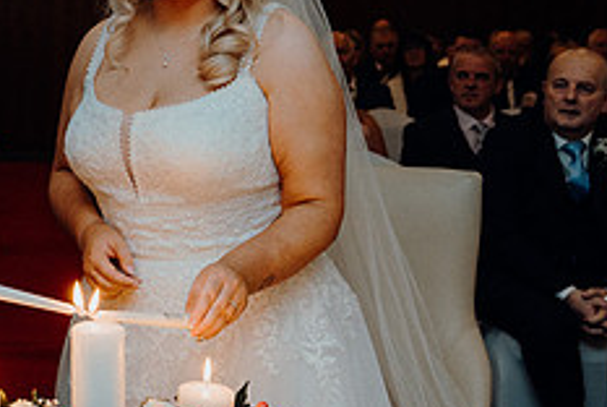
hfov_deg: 24.0
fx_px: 1384
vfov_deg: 16.7
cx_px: 60
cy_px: 155
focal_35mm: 82
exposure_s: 1/160
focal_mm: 33
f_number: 3.5
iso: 2500
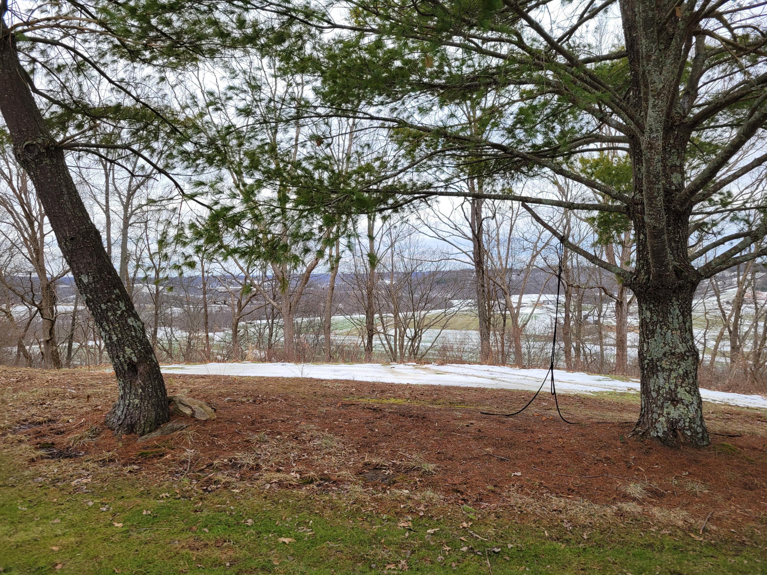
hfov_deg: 67.3
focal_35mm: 26
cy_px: 288
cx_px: 384
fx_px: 576
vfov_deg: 53.1
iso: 40
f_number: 1.8
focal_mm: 5.4
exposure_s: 1/807
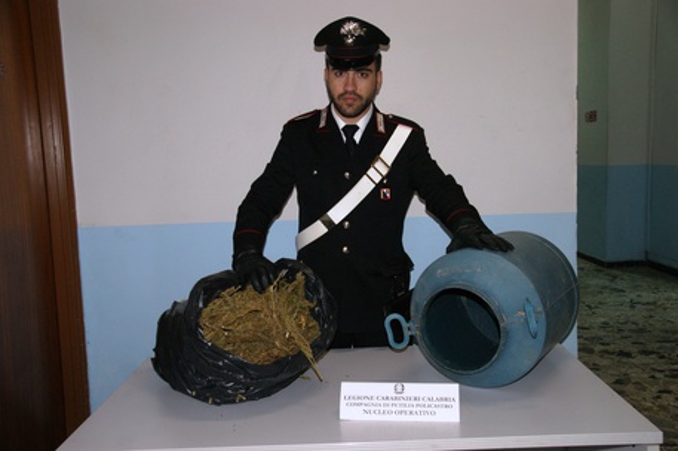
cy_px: 226
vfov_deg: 36.8
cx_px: 339
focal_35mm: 36
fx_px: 677
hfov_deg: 53.2
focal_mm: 24
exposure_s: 1/60
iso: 400
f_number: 5.6
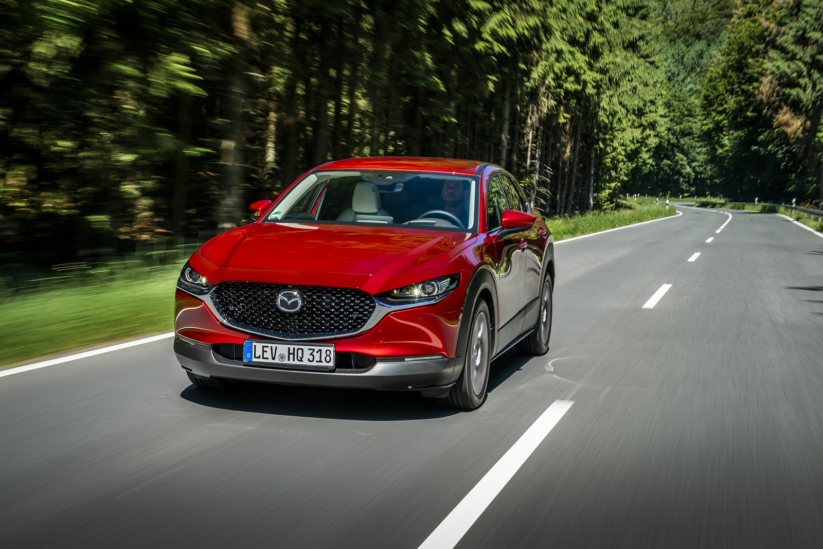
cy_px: 274
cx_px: 412
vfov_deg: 26.0
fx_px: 1189
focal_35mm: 52
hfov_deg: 38.2
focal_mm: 52
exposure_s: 1/25
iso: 50
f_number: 9
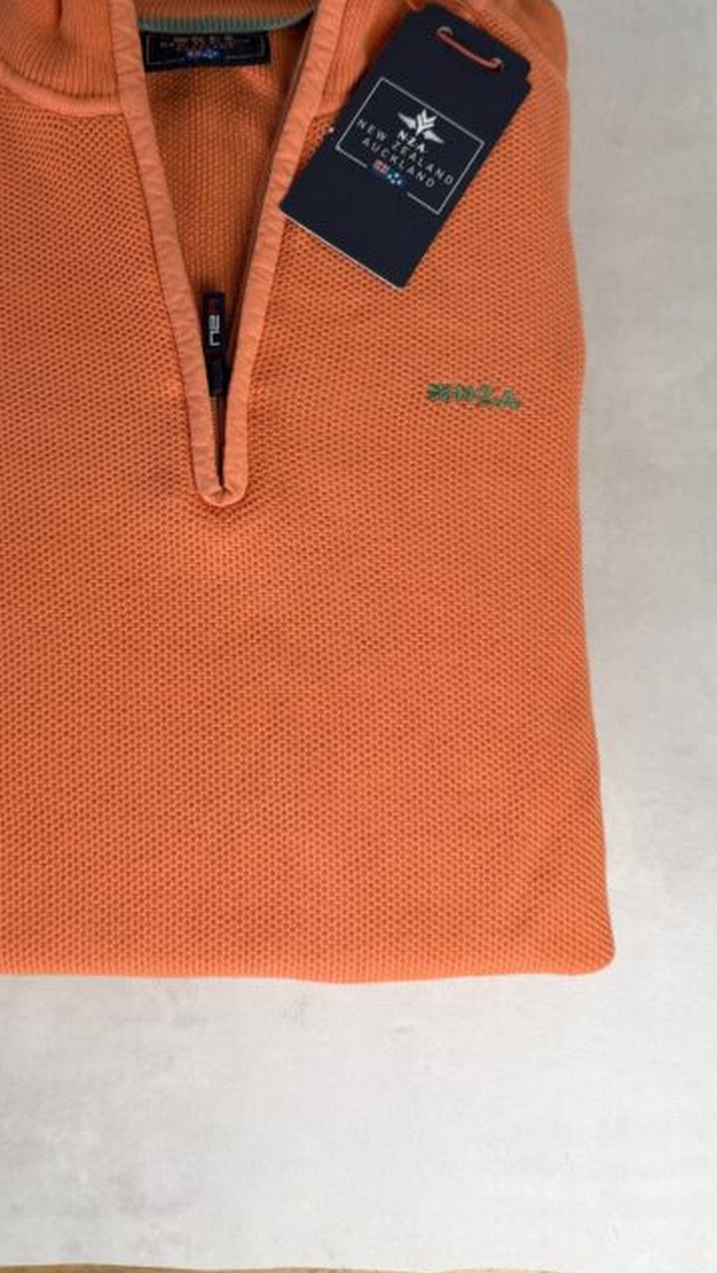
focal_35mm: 33
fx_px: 1114
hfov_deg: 35.2
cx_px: 225
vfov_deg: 58.7
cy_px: 476
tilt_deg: -82.1
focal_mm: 6.76
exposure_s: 1/121
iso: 64
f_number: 1.78
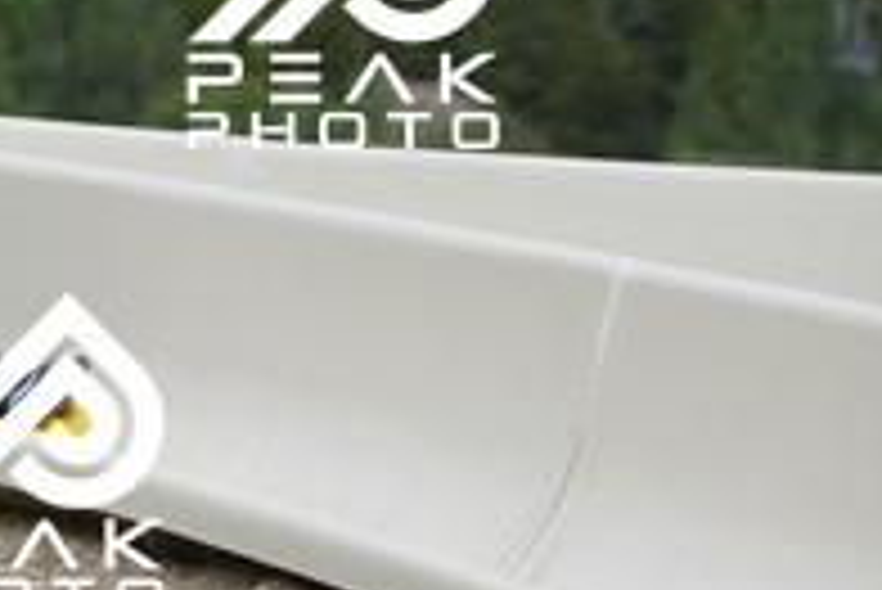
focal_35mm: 397
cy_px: 426
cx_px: 27
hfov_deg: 5.2
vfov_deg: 3.5
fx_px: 9733
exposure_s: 1/1250
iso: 2200
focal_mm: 195
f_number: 6.3
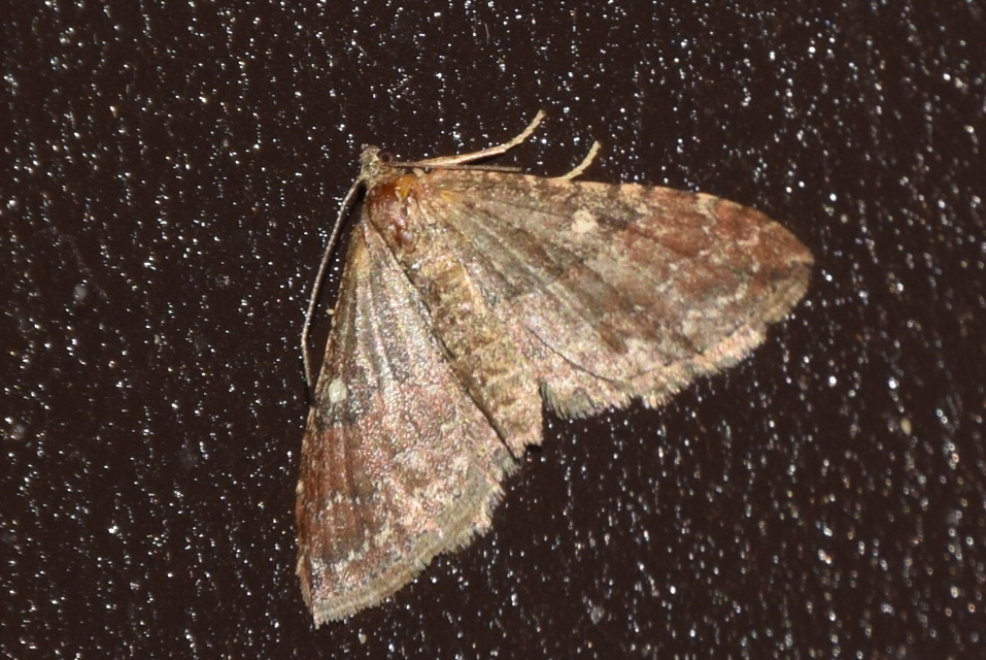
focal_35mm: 210
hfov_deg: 9.8
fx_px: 5757
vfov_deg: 6.6
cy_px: 330
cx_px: 493
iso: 100
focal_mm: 140
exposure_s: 1/60
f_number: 13
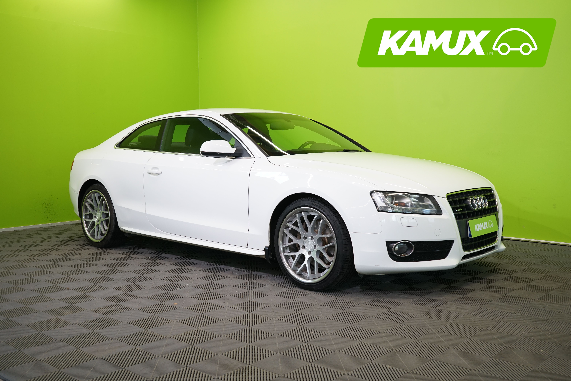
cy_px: 190
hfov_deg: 53.1
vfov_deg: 36.9
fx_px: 571
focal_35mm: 36
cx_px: 286
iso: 500
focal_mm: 36
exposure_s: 1/40
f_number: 6.3
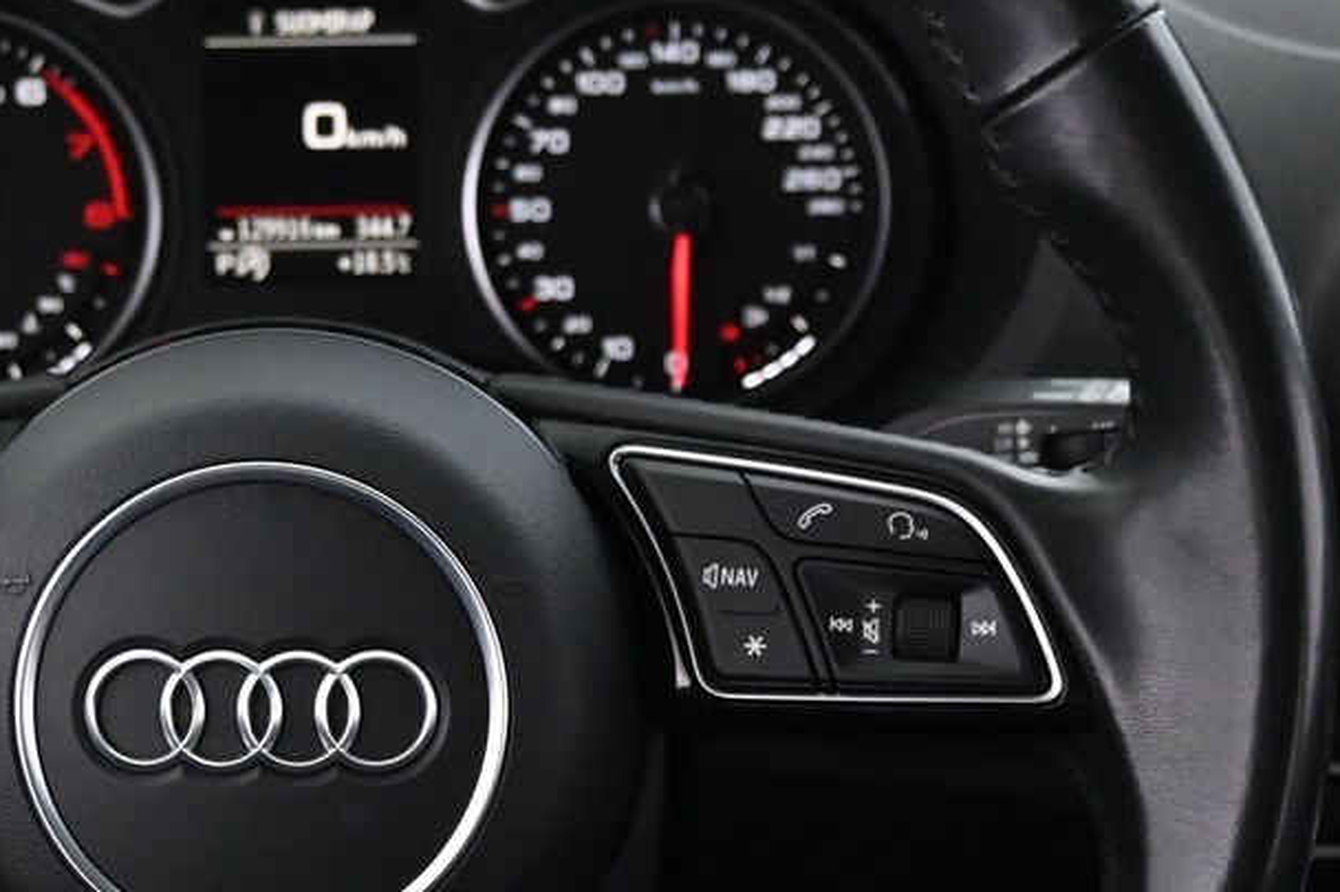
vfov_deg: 17.0
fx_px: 2977
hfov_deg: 25.0
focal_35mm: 80
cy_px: 672
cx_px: 298
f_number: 3.8
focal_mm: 20
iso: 4000
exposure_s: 1/30
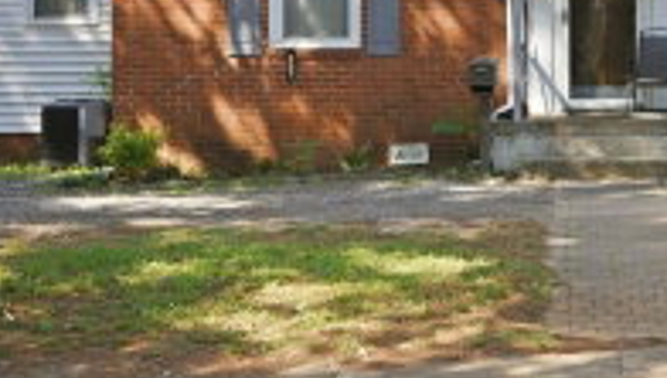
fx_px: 1984
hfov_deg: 18.8
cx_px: 596
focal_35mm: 112
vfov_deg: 10.6
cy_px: -123
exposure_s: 1/80
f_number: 5.6
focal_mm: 41
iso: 100
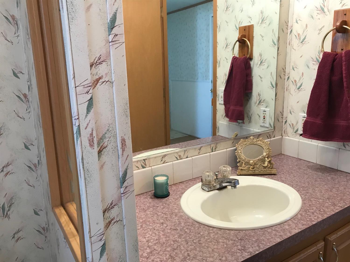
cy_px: 131
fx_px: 283
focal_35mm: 28
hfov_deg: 63.5
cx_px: 175
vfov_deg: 49.7
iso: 32
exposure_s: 1/30
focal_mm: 3.99
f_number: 1.8
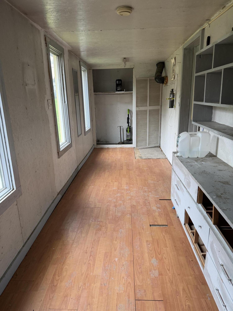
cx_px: 116
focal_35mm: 24
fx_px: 215
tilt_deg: -14.1
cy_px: 156
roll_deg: +1.0
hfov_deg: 56.8
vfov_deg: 71.6
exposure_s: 1/93
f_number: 1.78
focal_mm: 6.76
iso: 200
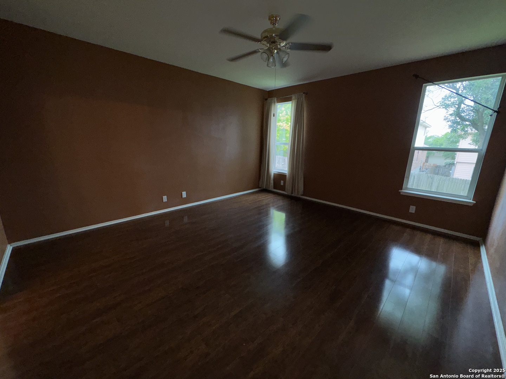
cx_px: 253
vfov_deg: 85.7
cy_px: 190
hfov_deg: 102.1
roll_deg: -1.4
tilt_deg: -14.0
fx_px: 205
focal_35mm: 14
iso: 100
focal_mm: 2.22
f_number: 2.2
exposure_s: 1/60
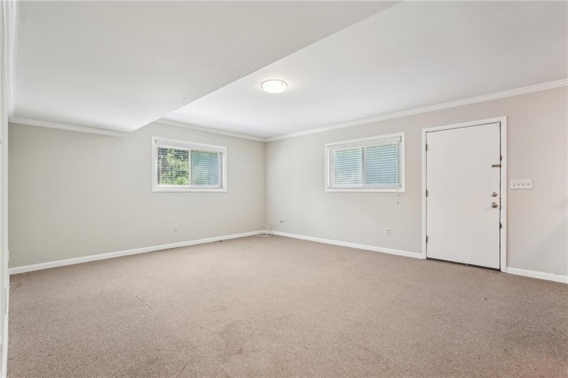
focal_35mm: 16
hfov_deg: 96.8
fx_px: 252
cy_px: 189
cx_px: 284
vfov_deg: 73.7
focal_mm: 16
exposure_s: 1/6
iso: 400
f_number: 8
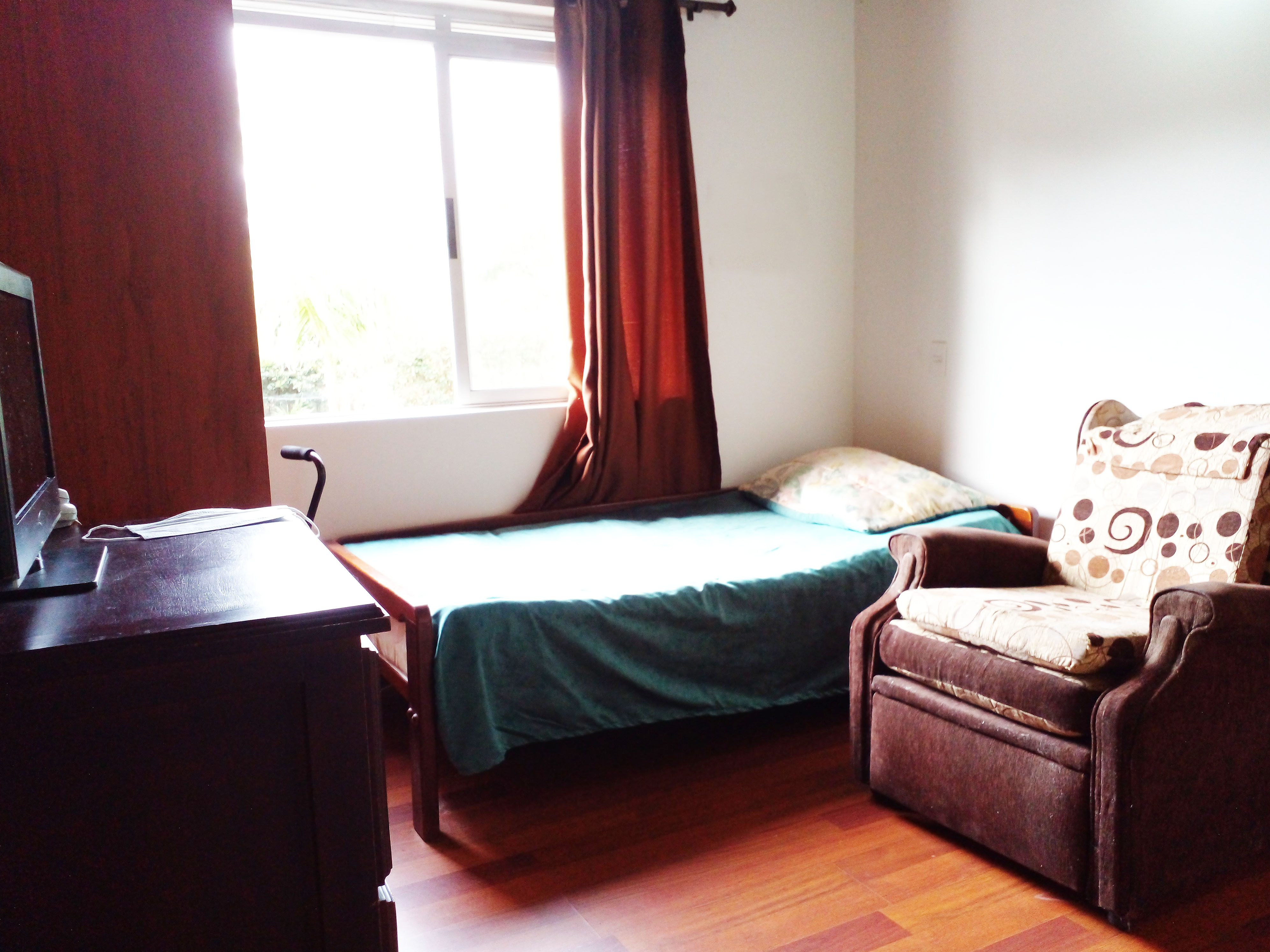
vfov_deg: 51.4
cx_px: 635
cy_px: 476
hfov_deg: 65.3
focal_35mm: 27
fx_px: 991
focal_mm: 3.6
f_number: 1.9
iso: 160
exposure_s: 1/60
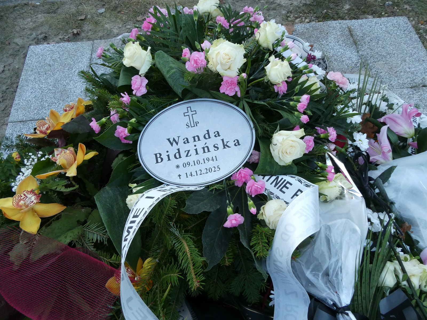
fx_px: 296
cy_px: 160
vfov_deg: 56.8
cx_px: 214
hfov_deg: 71.6
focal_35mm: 24
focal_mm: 4.3
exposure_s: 1/60
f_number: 3.3
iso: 250
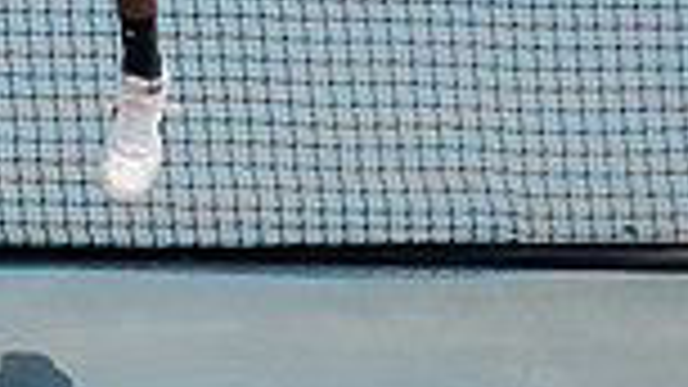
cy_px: -540
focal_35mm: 111
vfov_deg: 9.7
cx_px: 76
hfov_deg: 19.0
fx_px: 2025
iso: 100
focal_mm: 36
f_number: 6.3
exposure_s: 1/400
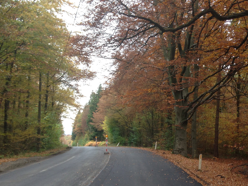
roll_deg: -1.0
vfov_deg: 27.4
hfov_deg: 35.9
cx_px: 162
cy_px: 120
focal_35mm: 53
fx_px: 380
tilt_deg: +0.7
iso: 50
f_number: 2.4
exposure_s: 1/60
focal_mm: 4.12
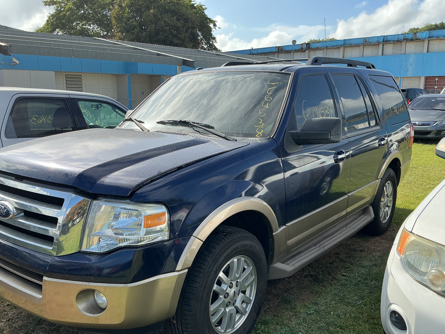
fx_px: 424
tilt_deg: -12.5
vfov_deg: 42.9
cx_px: 206
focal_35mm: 33
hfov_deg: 55.3
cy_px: 189
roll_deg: +0.3
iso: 25
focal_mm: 3
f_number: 1.8
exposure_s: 1/1015
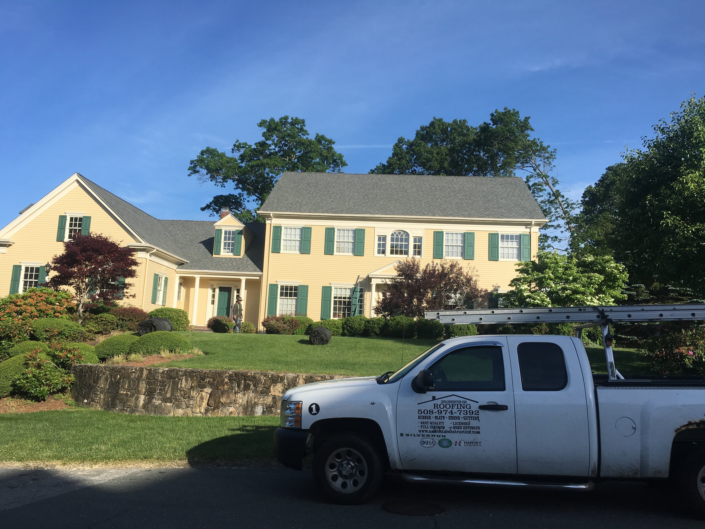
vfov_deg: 48.2
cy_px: 264
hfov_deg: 61.7
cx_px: 352
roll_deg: -2.8
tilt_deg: +8.9
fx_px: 591
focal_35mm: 29
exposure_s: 1/1832
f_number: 2.2
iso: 25
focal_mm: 4.15
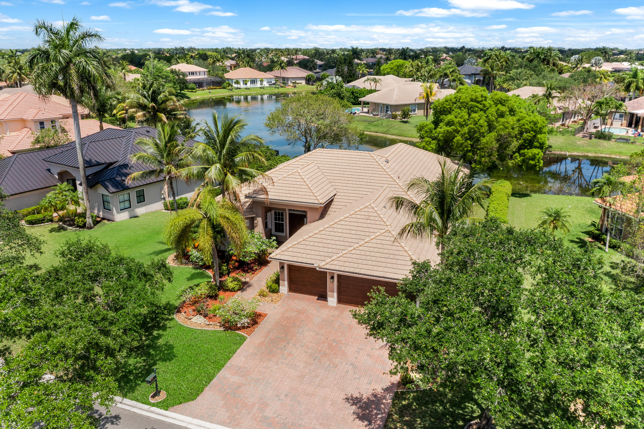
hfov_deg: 65.5
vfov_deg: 46.4
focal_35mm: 28
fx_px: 501
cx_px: 322
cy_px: 214
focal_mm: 10.26
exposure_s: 1/1000
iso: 200
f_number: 7.1
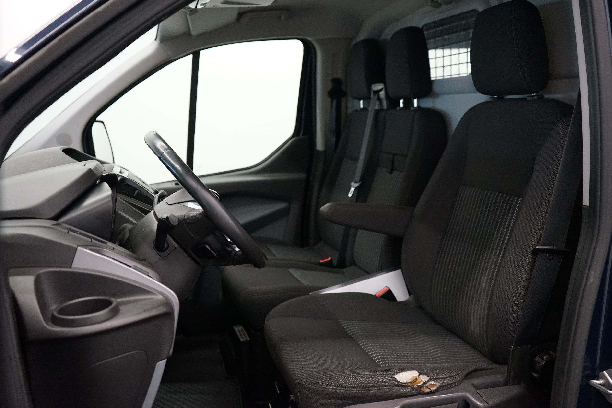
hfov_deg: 57.2
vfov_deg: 40.0
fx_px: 561
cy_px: 204
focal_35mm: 33
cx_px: 306
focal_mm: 33
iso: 4000
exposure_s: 1/160
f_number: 4
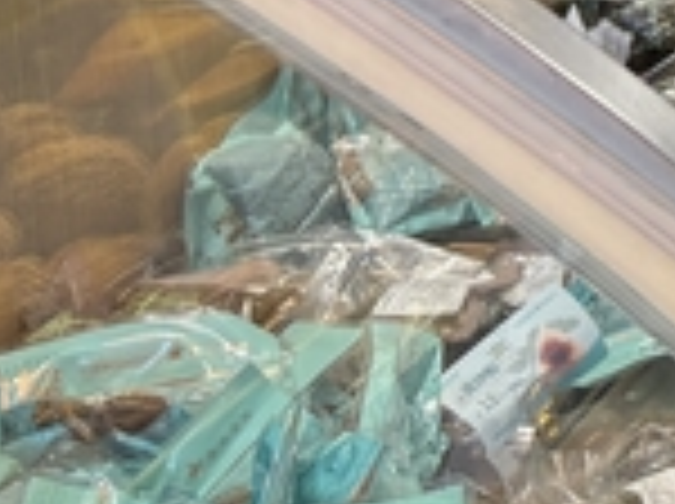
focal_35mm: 125
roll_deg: -1.1
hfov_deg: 12.5
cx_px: 1593
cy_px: -495
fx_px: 2434
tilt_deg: -8.8
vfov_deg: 10.8
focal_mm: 5.96
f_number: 1.6
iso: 64
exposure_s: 1/145
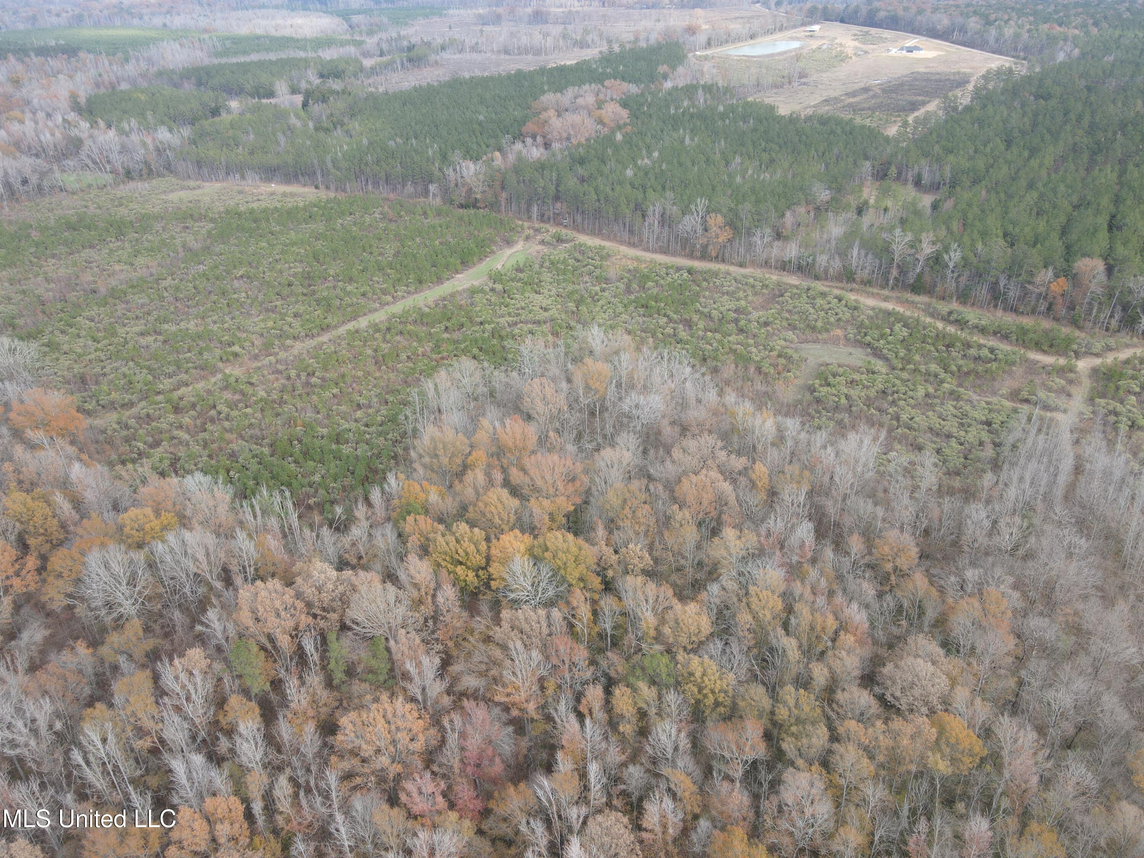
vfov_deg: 56.8
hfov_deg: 71.6
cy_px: 429
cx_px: 572
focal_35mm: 24
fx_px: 793
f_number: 2.8
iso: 100
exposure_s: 1/125
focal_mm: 4.5
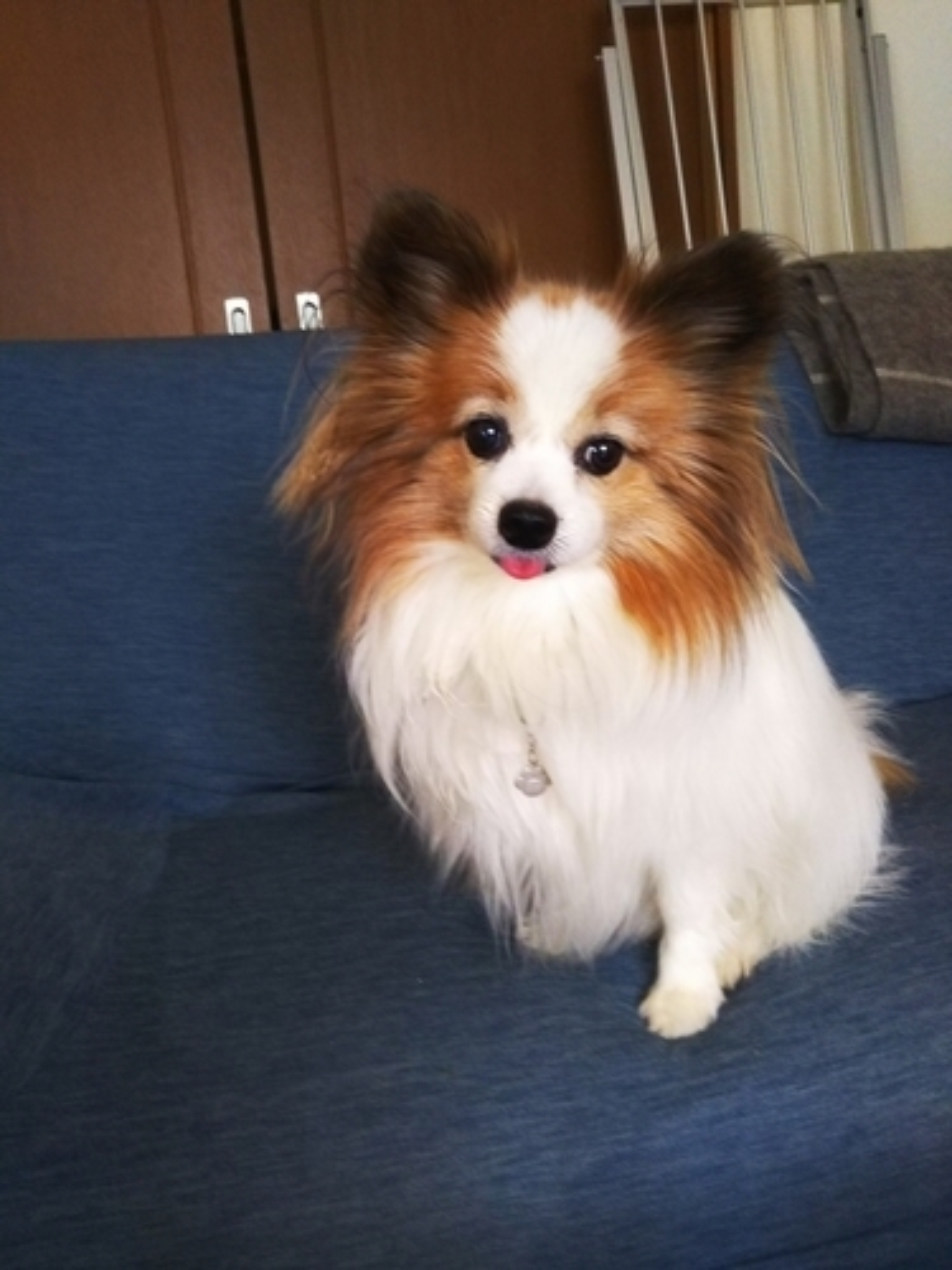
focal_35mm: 30
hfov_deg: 46.8
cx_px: 476
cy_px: 635
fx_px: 1100
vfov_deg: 60.0
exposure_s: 1/30
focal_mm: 4
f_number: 2.2
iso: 200
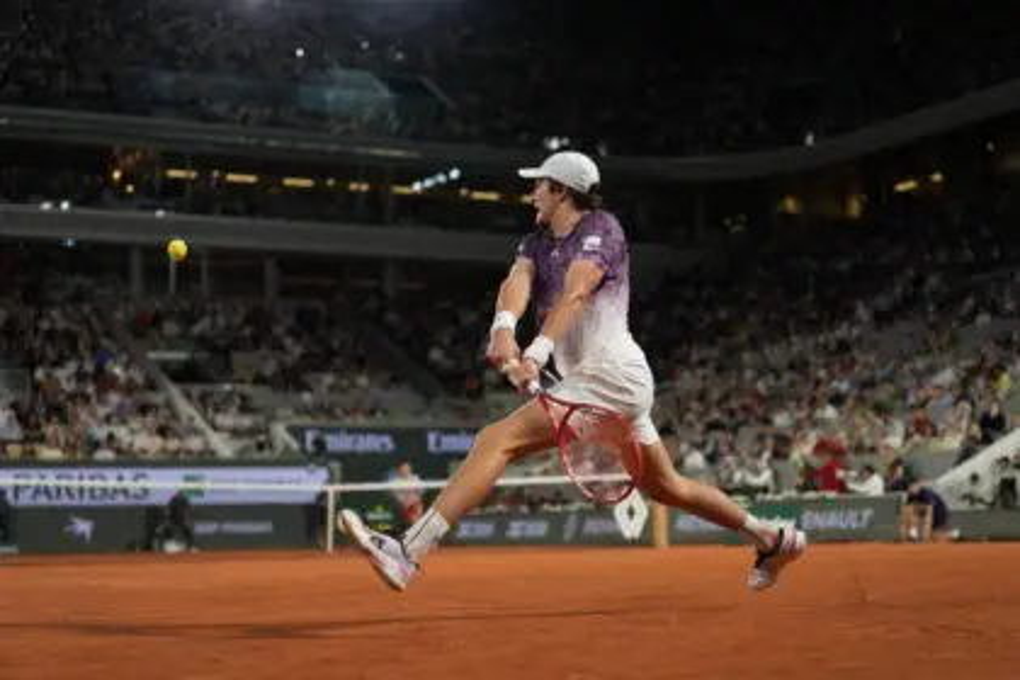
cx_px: 510
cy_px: 340
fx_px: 1757
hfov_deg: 32.4
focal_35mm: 62
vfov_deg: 21.9
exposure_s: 1/2500
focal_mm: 62
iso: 1000
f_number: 2
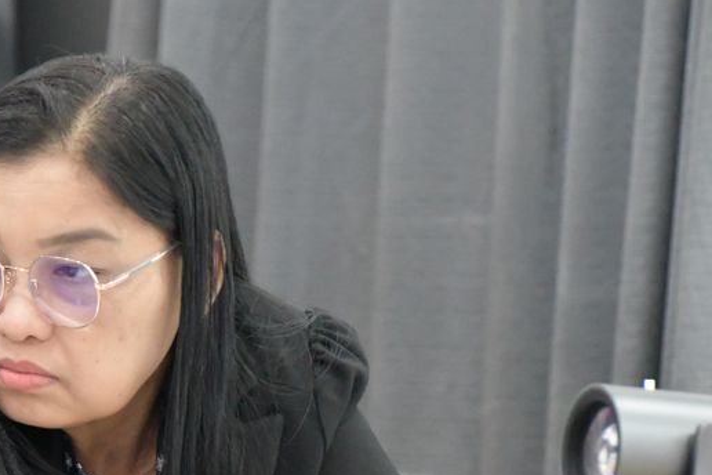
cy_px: 401
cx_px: 116
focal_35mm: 345
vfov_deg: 4.0
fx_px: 6823
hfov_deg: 6.0
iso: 10000
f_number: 5.6
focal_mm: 116
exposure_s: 1/125
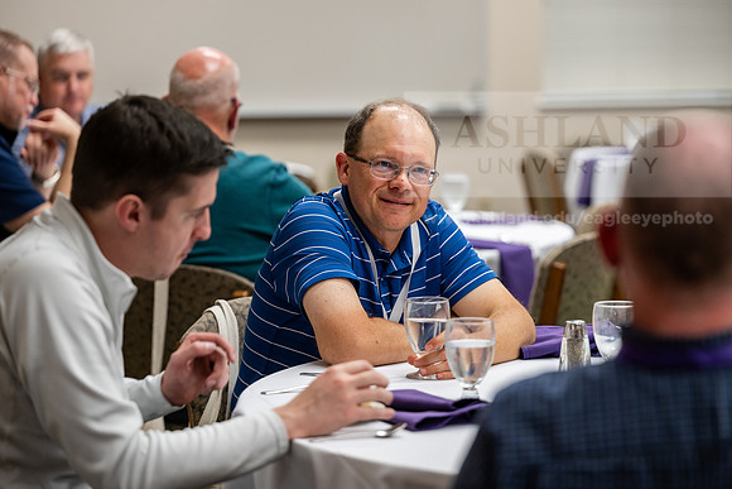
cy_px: 244
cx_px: 366
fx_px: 2237
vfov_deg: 12.5
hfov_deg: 18.6
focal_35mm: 110
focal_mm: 110
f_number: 2.8
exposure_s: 1/160
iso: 1250
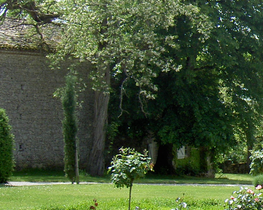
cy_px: 98
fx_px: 926
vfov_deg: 13.0
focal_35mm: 119
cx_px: 405
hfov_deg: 14.9
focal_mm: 8
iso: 100
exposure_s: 1/244
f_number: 4.7
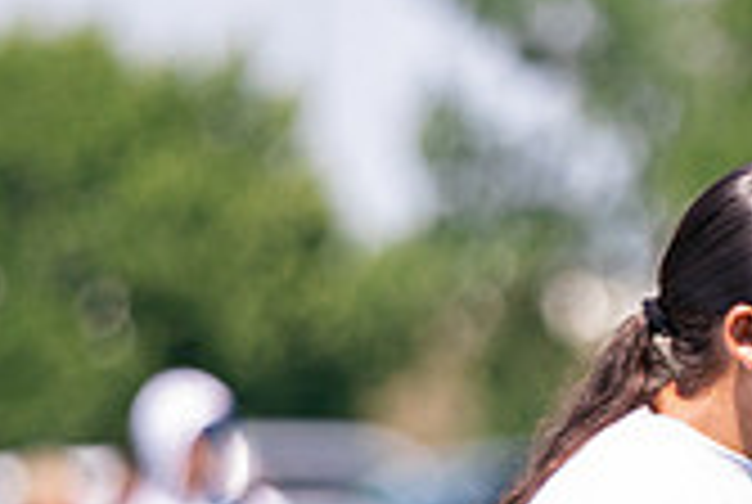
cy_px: 597
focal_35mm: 854
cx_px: 767
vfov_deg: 1.6
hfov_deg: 2.4
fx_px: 17871
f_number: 2.8
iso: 320
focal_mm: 200
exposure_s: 1/3200
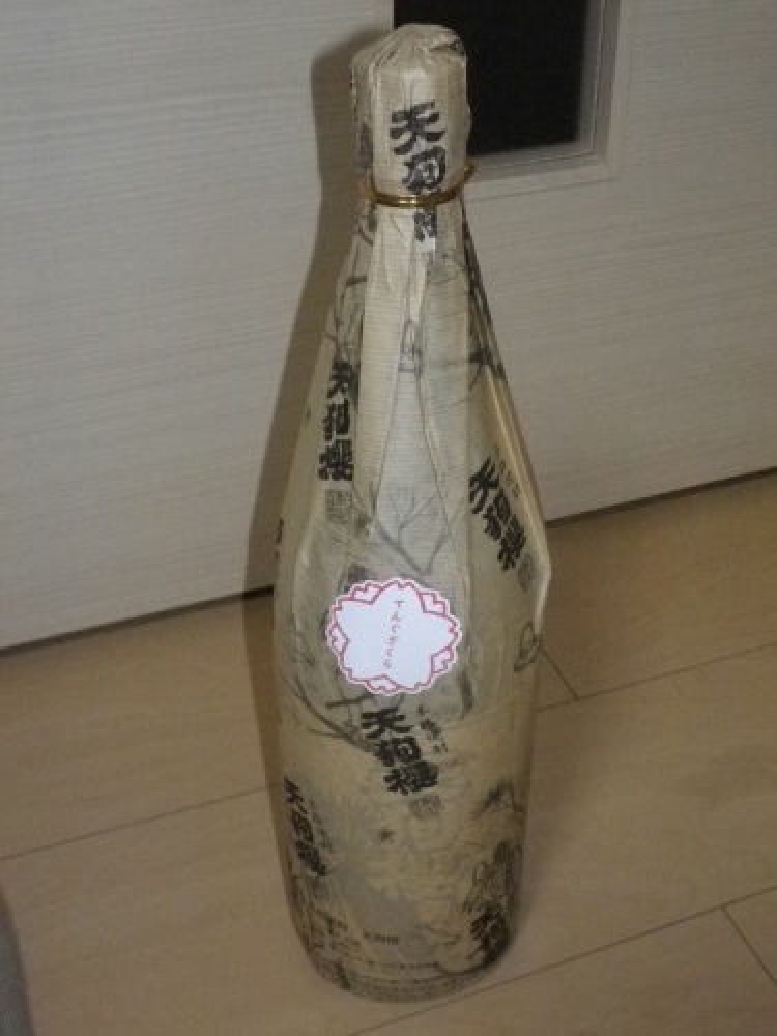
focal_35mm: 47
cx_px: 388
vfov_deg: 40.4
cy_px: 518
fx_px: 1407
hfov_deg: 30.9
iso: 800
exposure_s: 1/50
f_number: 4.6
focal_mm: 8.46
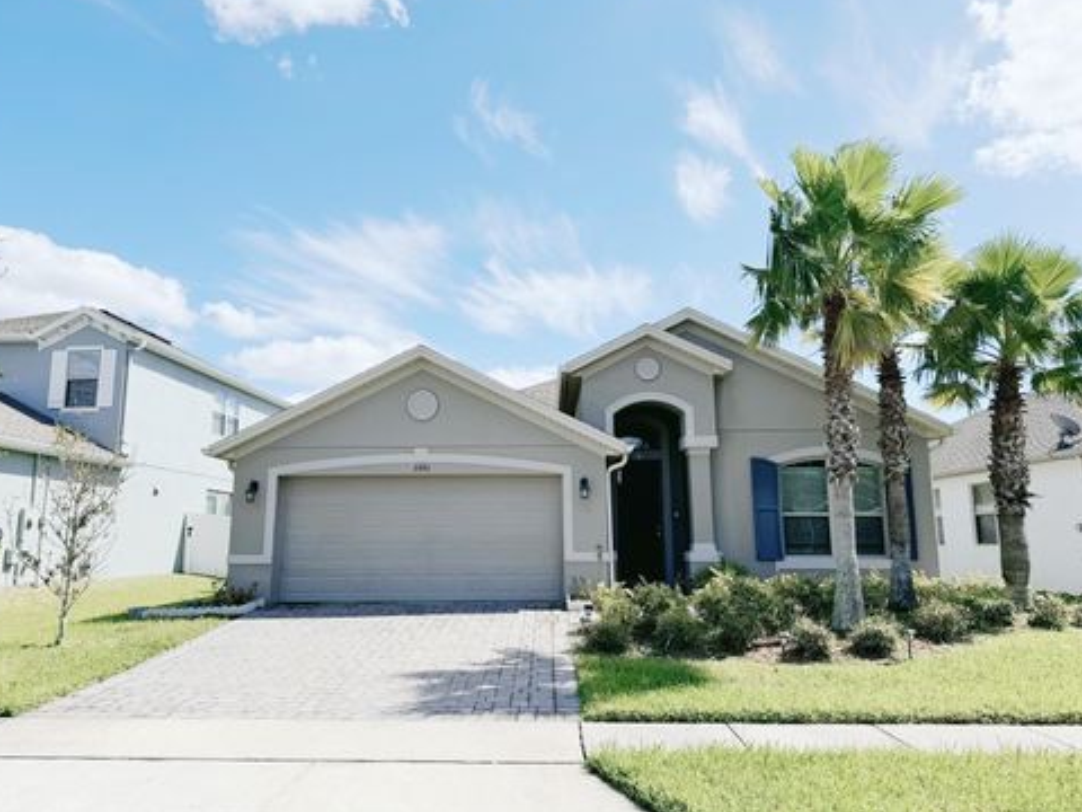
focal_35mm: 25
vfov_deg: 54.9
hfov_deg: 69.4
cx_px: 530
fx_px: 781
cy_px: 396
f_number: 1.78
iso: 80
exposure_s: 1/5348
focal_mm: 6.76
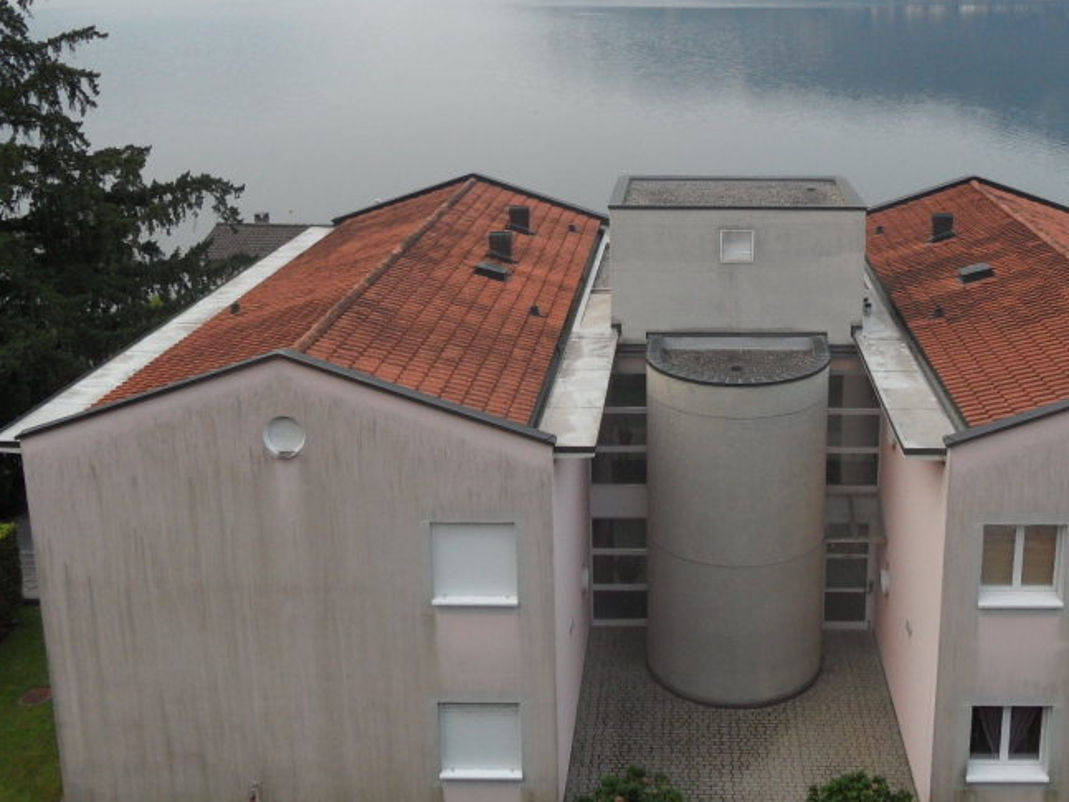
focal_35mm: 38
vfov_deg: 37.3
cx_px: 699
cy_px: 261
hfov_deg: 48.3
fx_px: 1173
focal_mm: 3.9
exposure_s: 1/125
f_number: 3.2
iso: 80
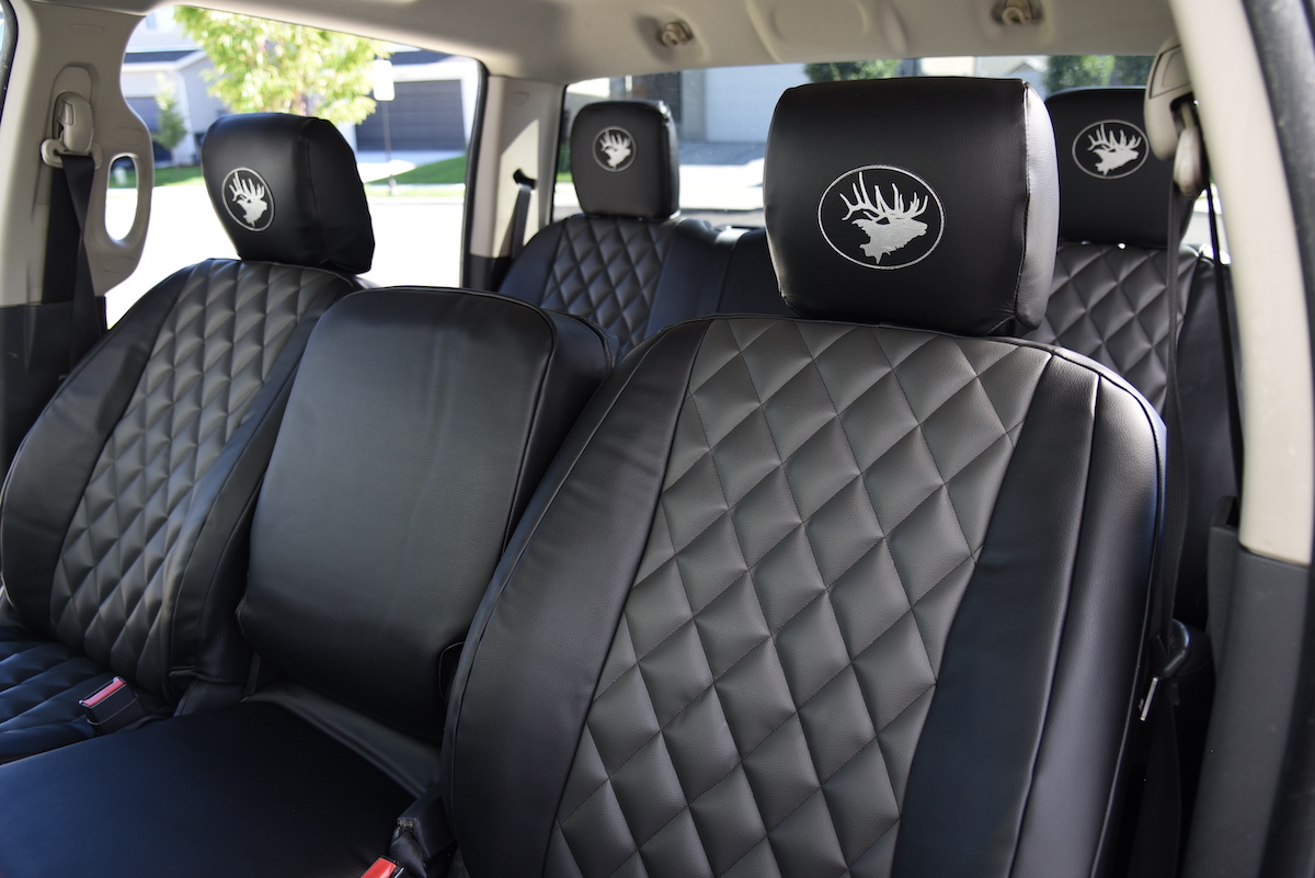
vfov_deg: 48.0
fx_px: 987
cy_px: 439
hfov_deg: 67.4
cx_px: 658
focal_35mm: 27
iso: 320
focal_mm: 27
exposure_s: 1/200
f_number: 4.5
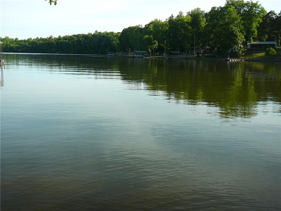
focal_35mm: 35
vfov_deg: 40.7
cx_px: 140
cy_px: 106
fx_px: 284
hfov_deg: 52.6
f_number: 2.8
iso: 80
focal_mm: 5.2
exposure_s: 1/400
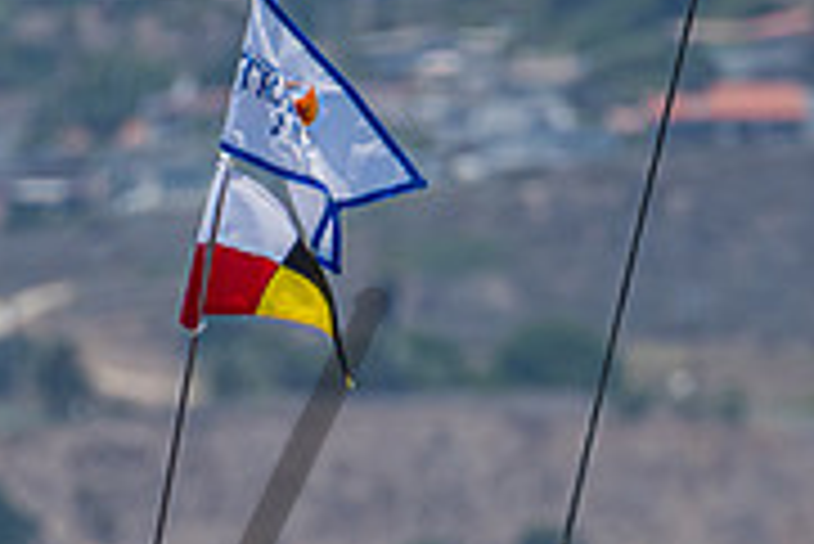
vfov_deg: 0.8
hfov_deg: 1.3
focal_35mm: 1645
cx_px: 340
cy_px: 841
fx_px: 37224
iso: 400
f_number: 8
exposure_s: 1/1600
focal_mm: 400
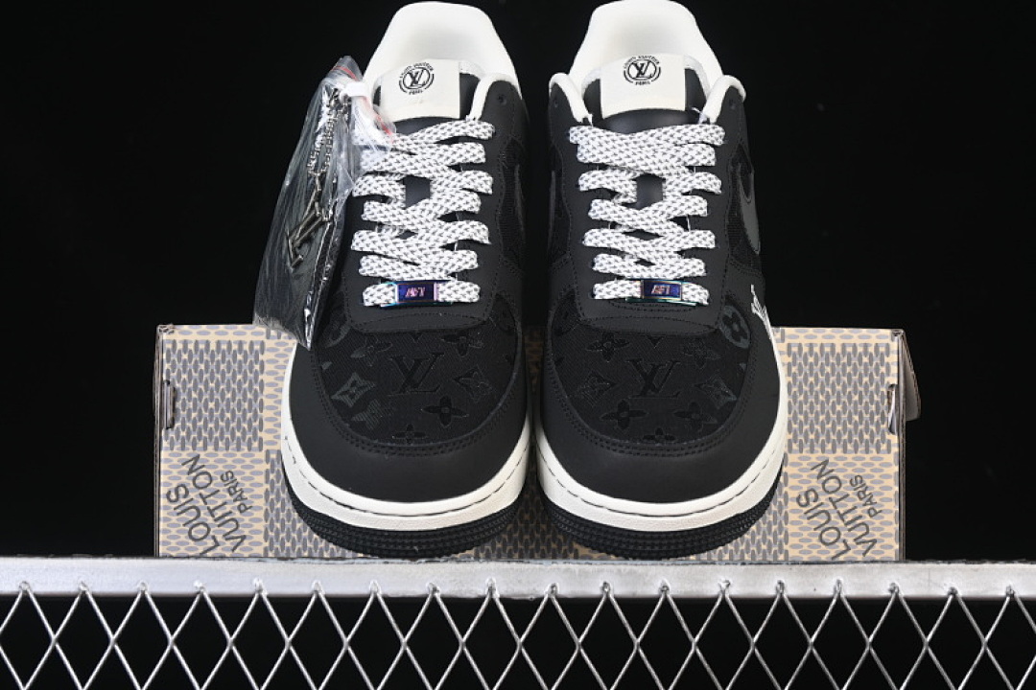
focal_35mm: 75
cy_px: 345
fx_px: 2158
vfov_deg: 18.2
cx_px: 518
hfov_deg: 27.0
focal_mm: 50
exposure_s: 1/60
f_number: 6.3
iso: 160
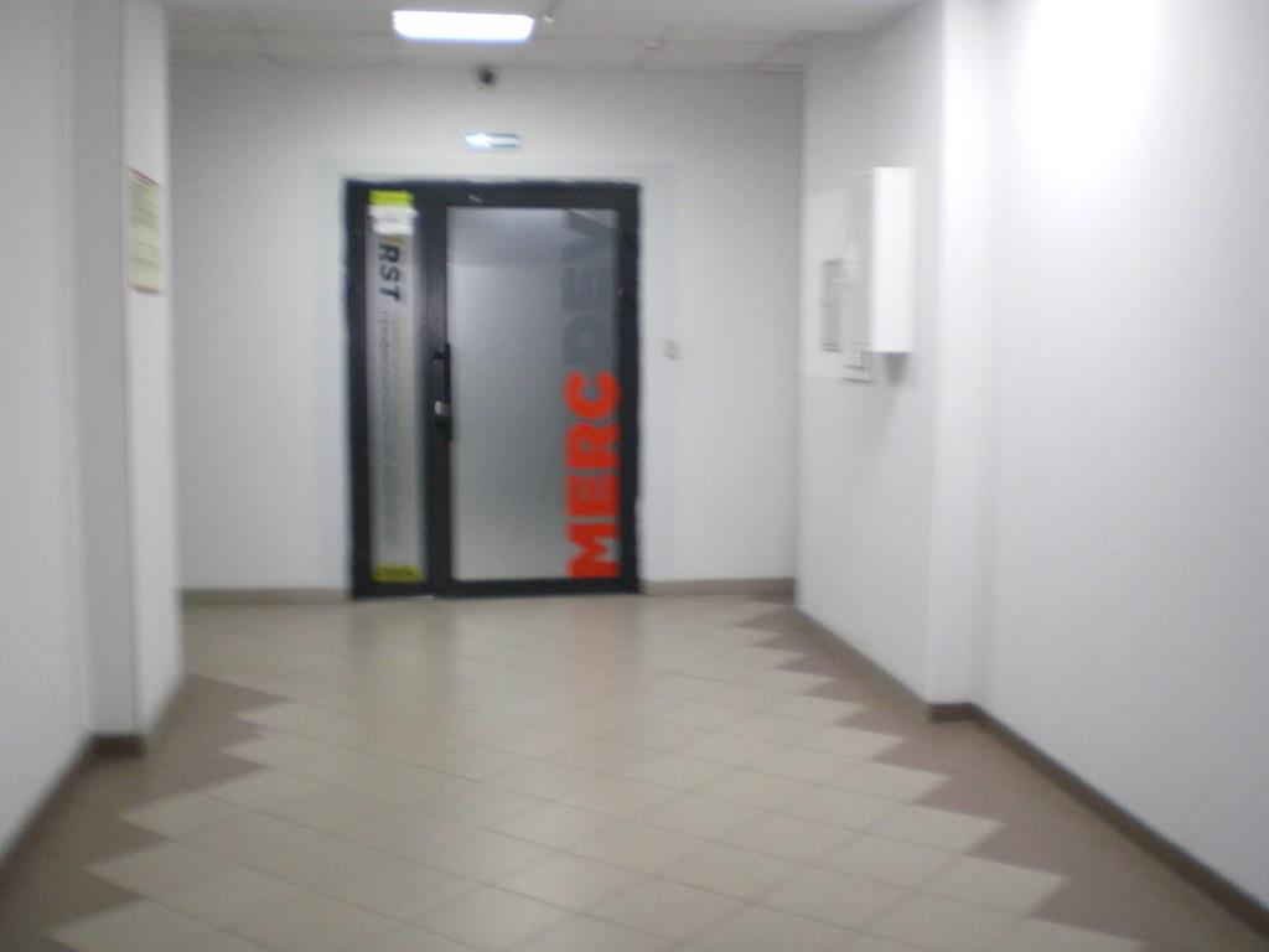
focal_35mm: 38
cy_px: 476
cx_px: 634
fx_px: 1393
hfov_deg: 49.0
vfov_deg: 37.7
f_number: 3.1
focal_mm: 6.3
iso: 400
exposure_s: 1/30
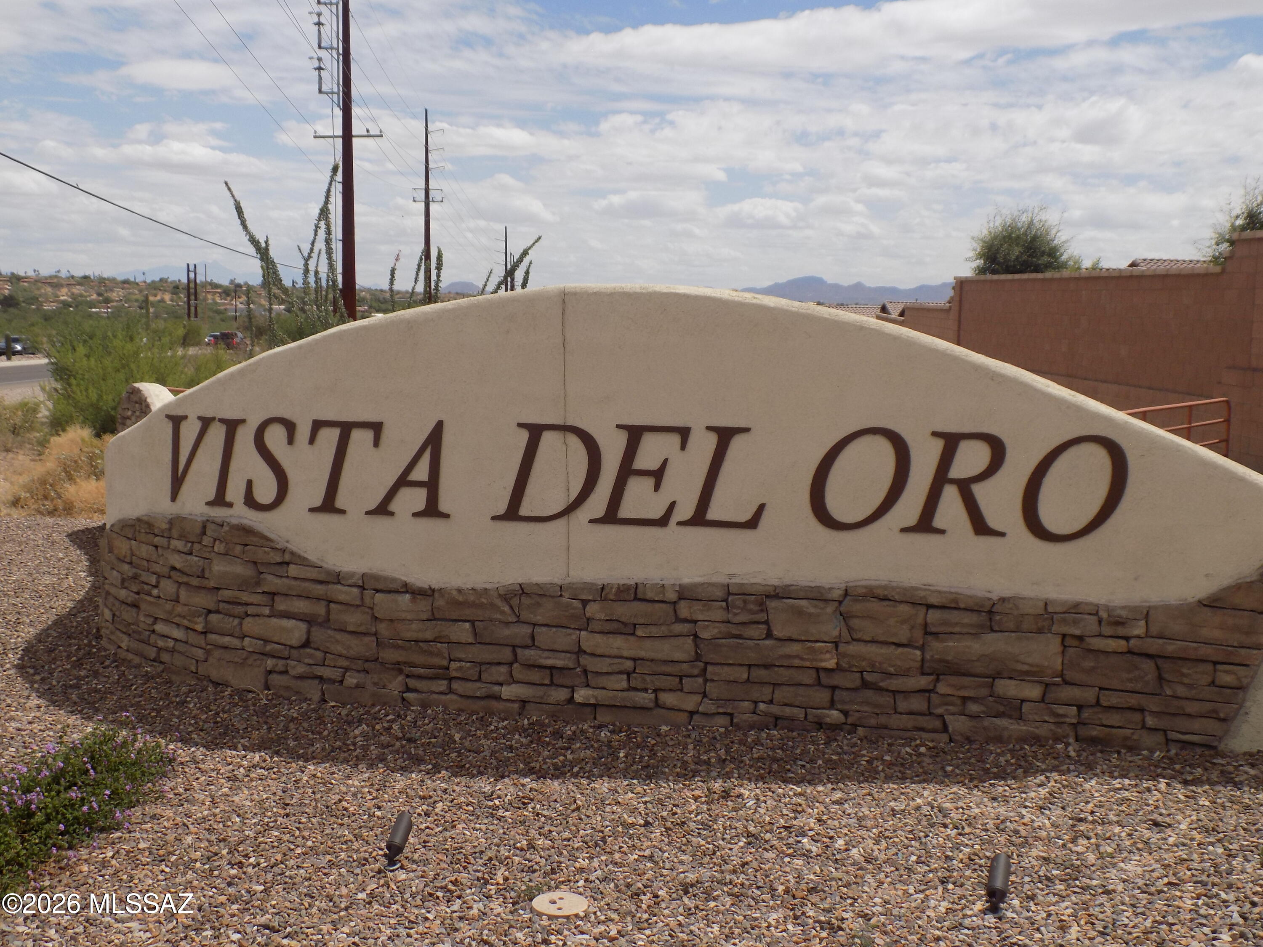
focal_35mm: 37
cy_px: 474
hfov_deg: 50.1
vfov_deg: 38.7
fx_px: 1350
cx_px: 632
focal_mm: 6.6
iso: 80
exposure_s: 1/160
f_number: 11.2
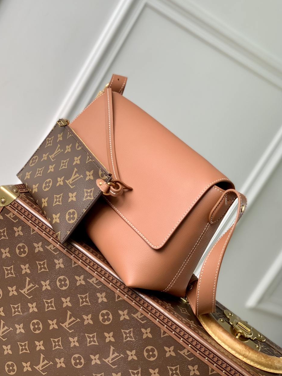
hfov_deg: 24.4
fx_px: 652
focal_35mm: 60
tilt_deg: -10.9
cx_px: 131
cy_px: 183
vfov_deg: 32.2
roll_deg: -31.1
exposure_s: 1/122
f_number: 2.4
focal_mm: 6
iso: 32
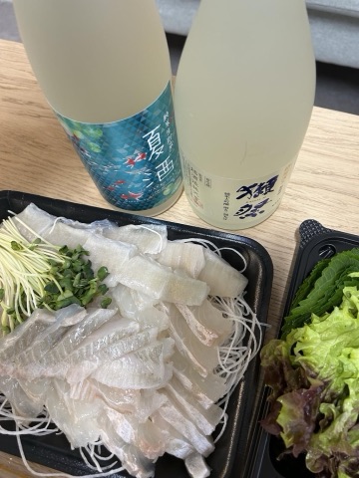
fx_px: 360
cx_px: 180
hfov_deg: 53.1
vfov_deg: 67.3
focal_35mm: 26
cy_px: 239
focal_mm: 5.7
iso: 125
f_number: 1.5
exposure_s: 1/60
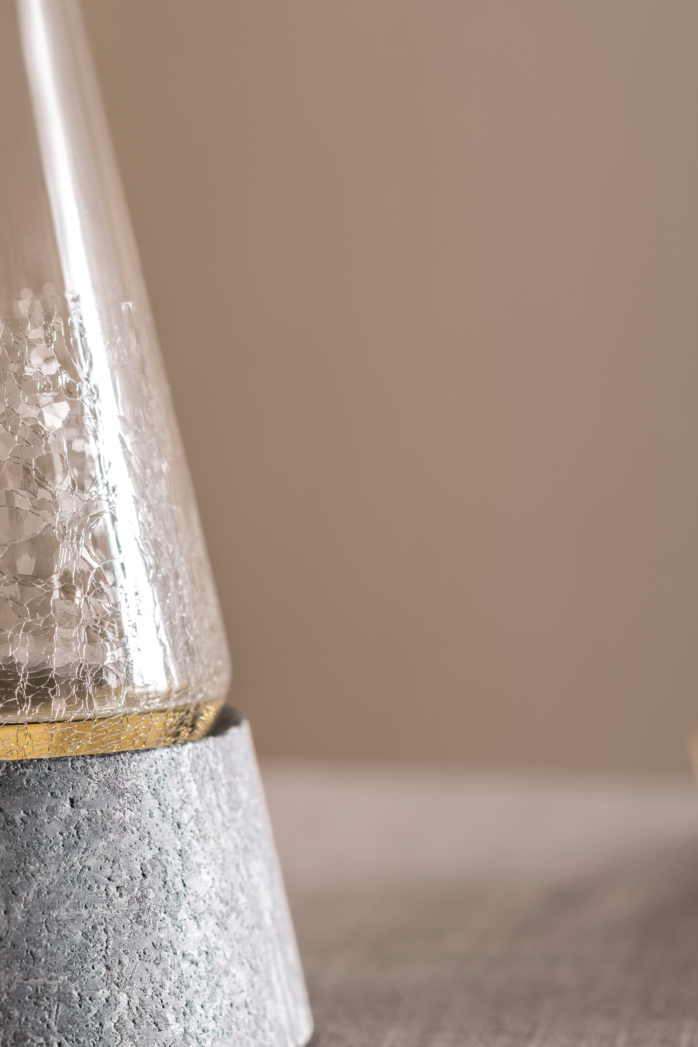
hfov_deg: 11.8
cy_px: 572
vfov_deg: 17.6
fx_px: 3374
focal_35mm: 116
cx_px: 248
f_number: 3.5
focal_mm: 85
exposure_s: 1/160
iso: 80
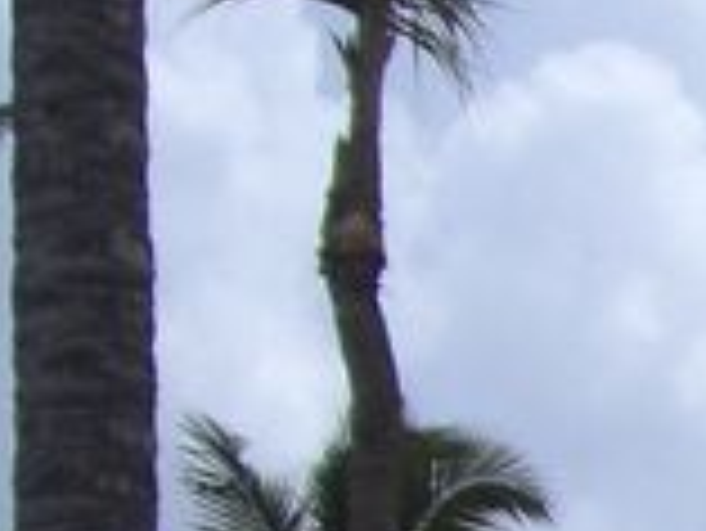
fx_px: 5062
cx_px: 2185
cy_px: 1242
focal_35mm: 248
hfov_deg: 7.1
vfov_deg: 5.8
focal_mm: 6.2
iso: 64
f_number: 8
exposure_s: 1/320
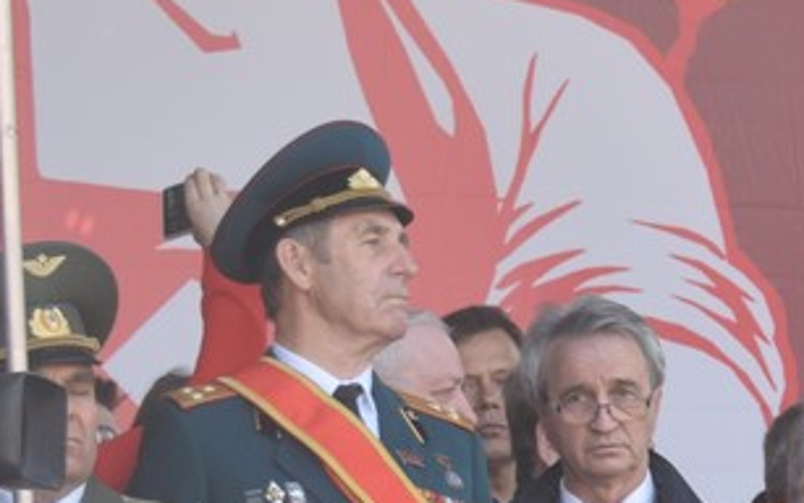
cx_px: 1388
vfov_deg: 4.6
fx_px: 6290
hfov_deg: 7.1
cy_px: 624
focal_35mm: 287
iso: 400
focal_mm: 50
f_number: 7.1
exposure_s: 1/200
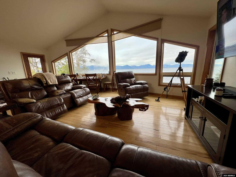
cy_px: 88
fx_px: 89
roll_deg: +2.7
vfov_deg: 89.9
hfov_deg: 106.2
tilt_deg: -12.4
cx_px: 118
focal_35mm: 13
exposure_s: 1/138
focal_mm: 1.57
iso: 32
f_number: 1.8
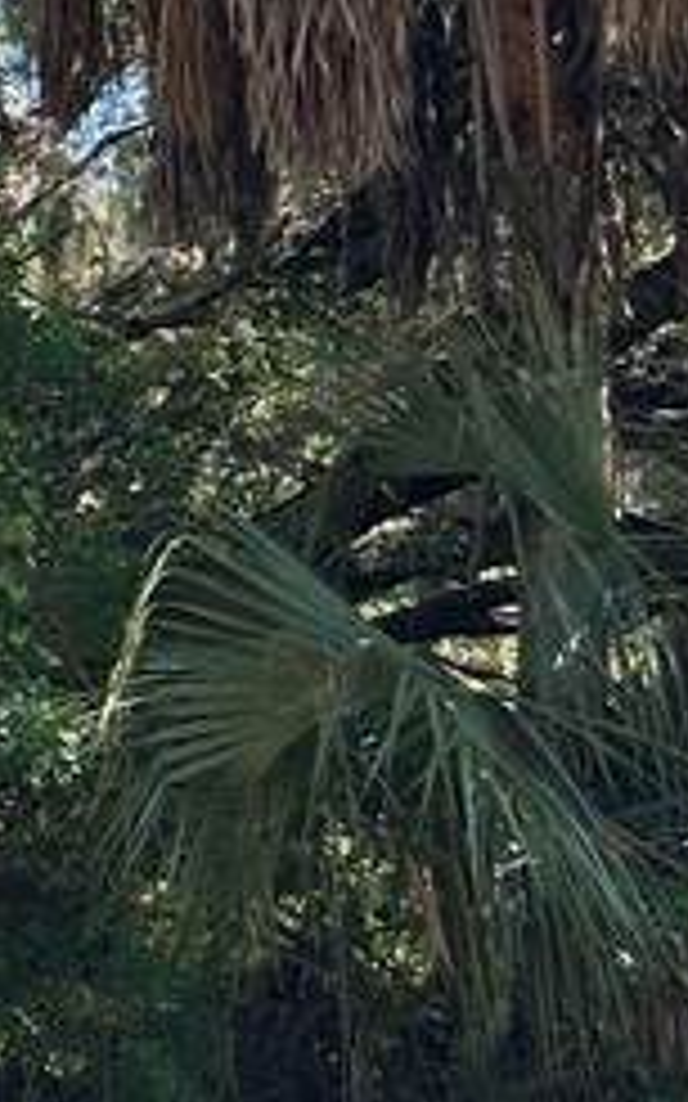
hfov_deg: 9.4
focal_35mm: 115
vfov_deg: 18.1
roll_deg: +0.1
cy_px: 315
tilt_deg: +8.0
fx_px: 3452
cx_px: -1268
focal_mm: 5.7
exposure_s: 1/1159
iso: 50
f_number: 1.5
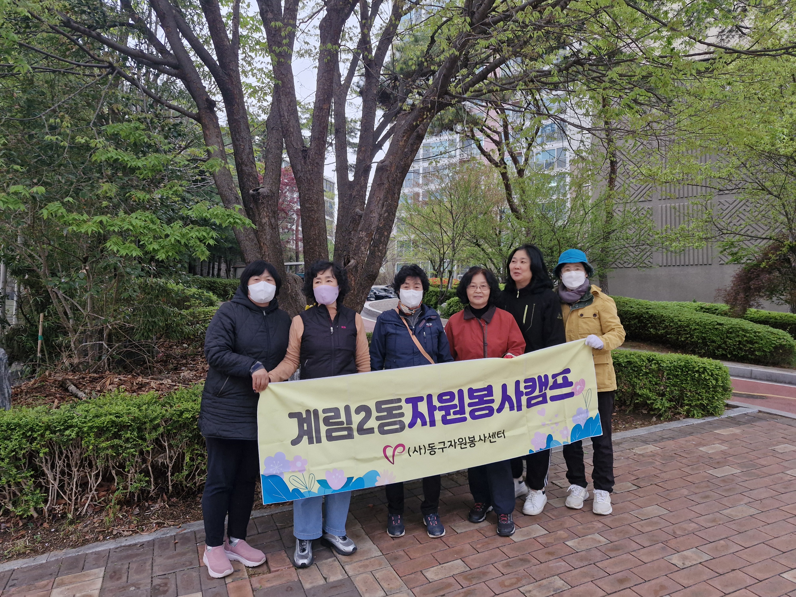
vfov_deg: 58.9
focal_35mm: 23
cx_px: 398
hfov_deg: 73.9
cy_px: 298
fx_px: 529
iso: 500
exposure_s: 1/120
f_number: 1.8
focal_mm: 5.54
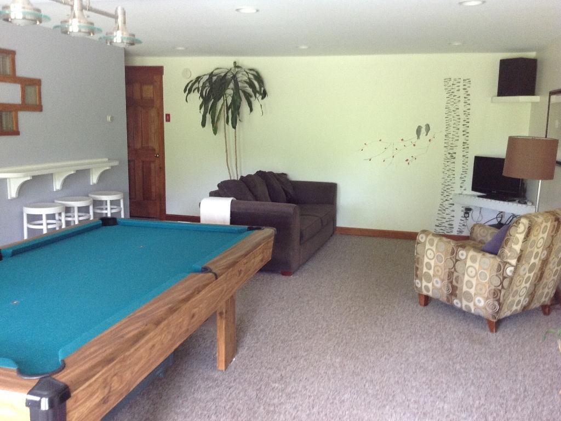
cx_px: 280
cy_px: 210
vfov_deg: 40.7
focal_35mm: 35
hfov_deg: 52.6
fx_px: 567
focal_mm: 4.28
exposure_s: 1/15
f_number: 2.4
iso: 160
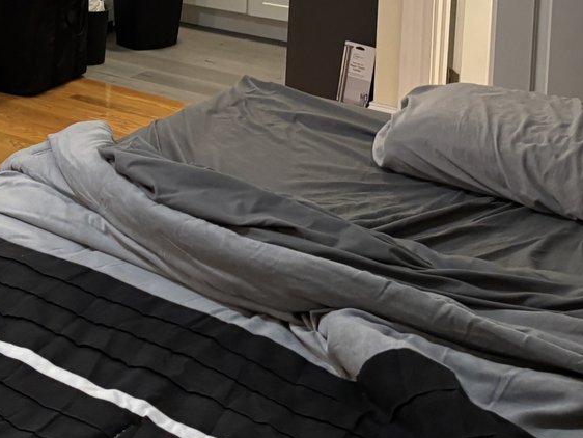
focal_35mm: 74
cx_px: -78
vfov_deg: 18.6
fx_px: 1247
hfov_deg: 24.4
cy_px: -125
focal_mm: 5.96
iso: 160
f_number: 1.6
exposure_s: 1/60
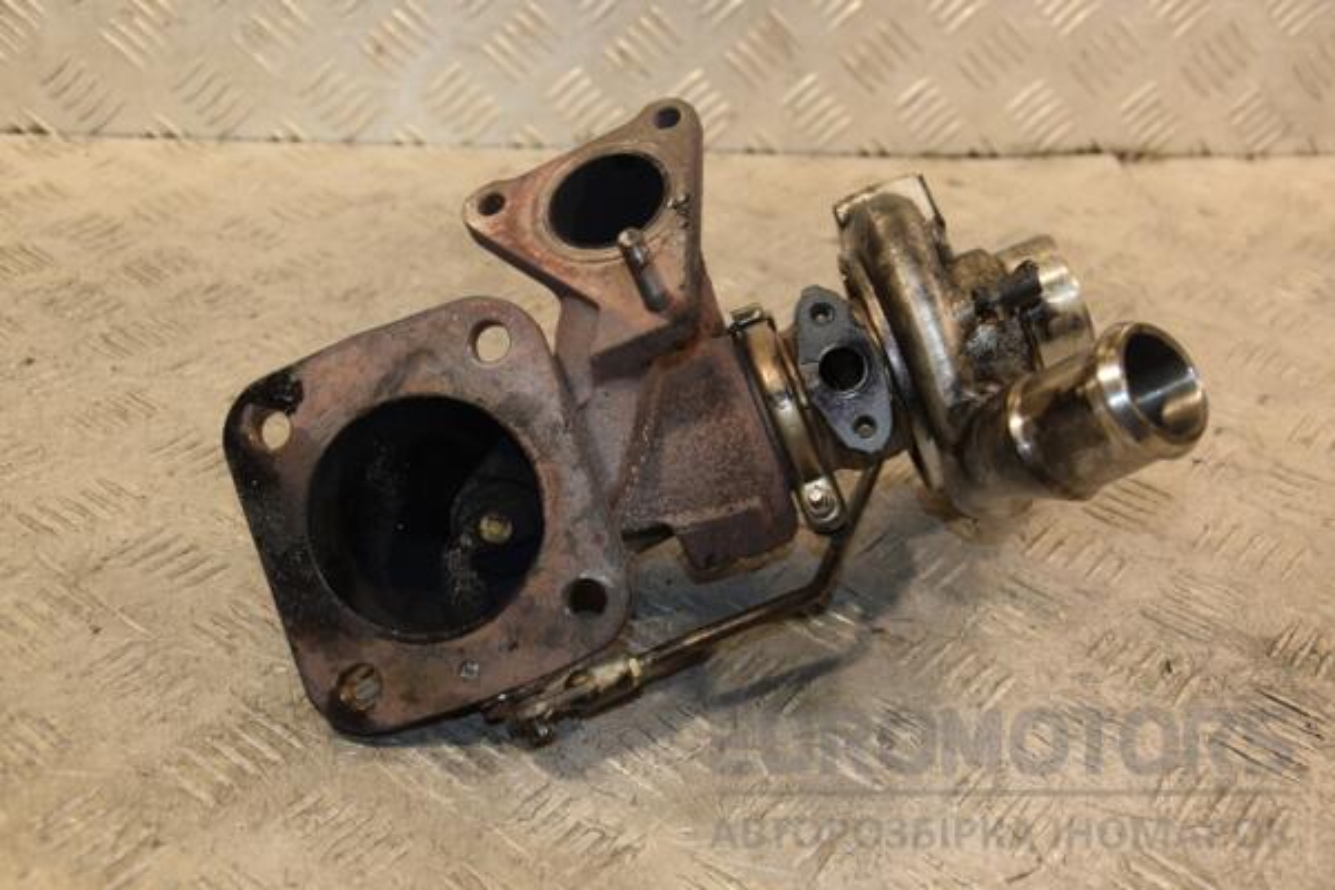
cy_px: 445
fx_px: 1669
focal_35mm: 45
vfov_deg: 29.9
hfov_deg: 43.6
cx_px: 668
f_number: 5
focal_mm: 30
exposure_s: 1/160
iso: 800
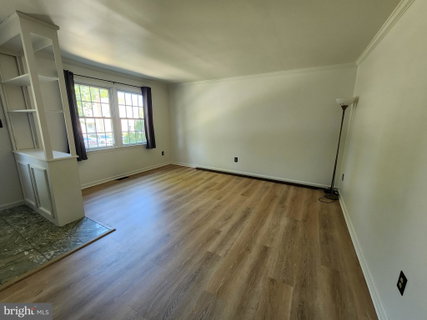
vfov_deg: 89.9
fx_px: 160
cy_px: 160
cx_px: 214
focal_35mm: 13
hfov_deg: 106.2
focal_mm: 2.2
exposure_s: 1/60
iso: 320
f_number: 2.2
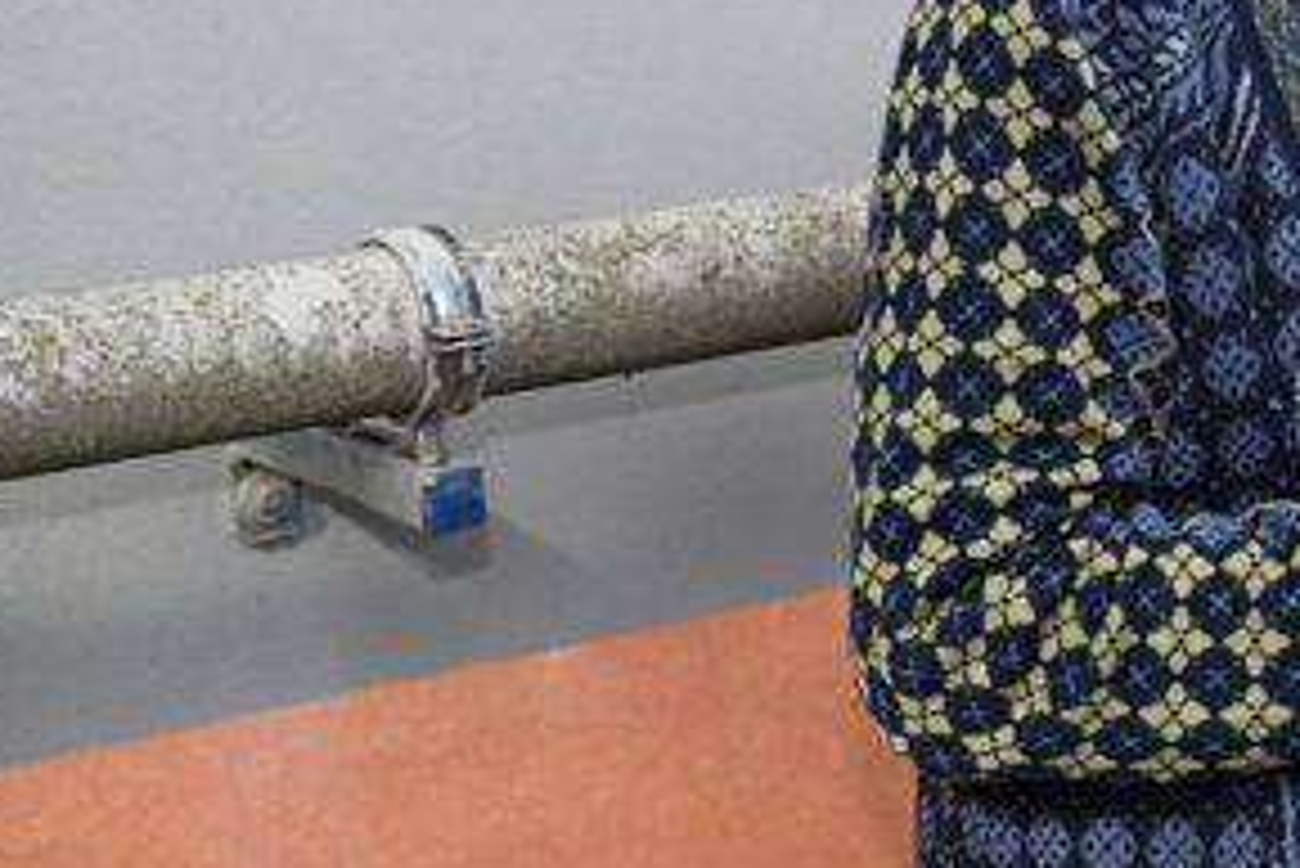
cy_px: 0
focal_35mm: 93
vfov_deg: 14.5
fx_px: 3360
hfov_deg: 21.1
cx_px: 1304
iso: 250
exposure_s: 1/400
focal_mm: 39
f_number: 4.5
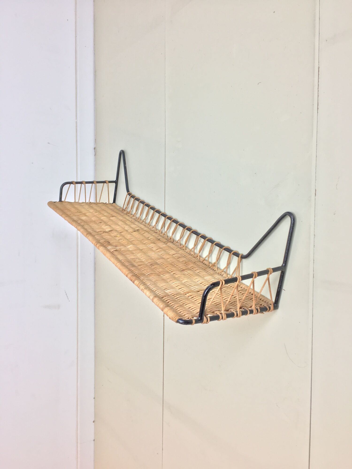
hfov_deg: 48.2
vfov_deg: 61.7
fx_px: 393
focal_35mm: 29
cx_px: 176
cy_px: 234
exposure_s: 1/33
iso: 25
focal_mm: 4.15
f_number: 2.2
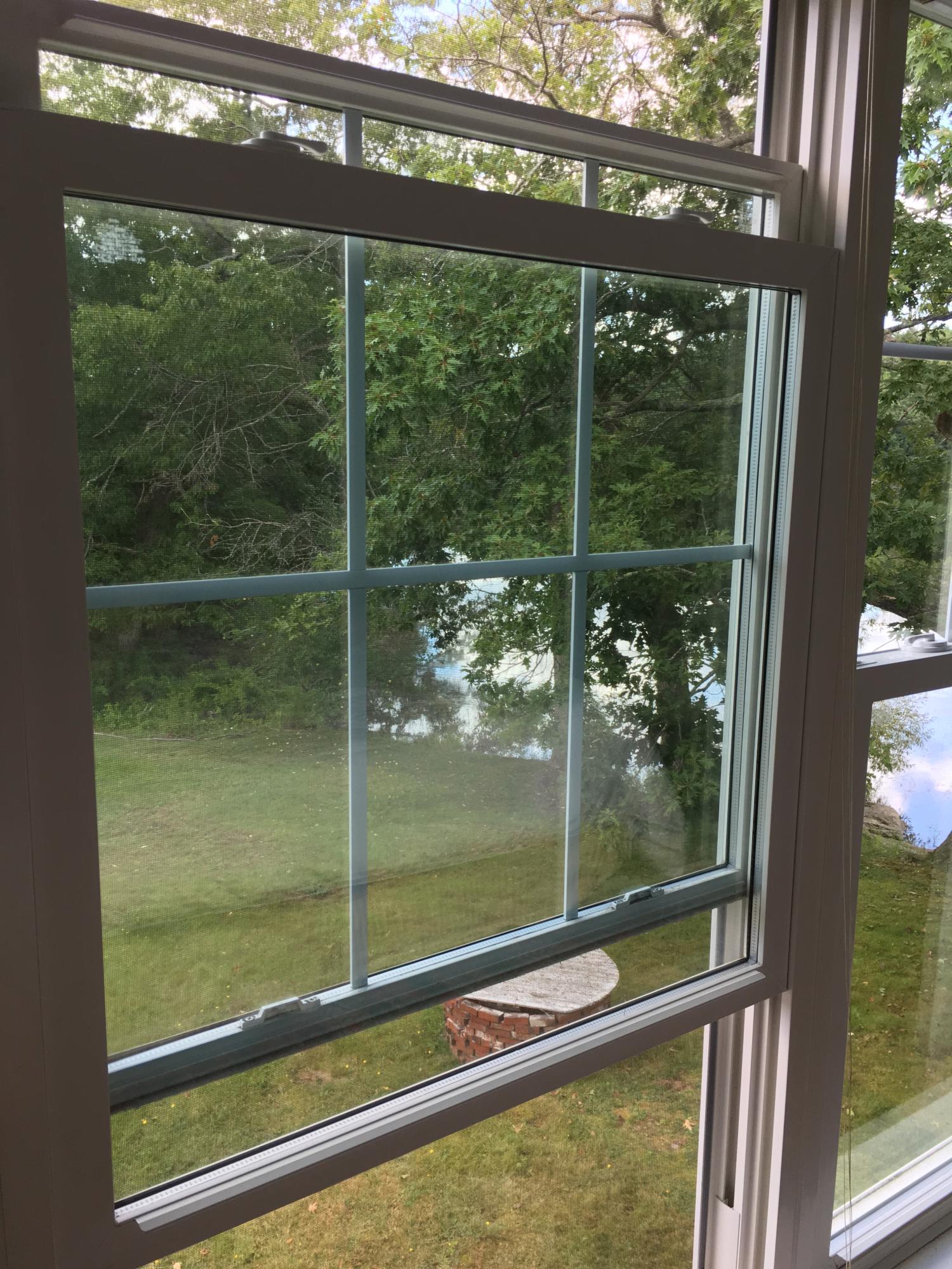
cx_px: 476
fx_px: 1063
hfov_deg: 48.2
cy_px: 634
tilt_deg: -9.9
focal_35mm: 29
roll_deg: -0.8
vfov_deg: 61.7
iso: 32
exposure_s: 1/100
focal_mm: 4.15
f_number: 2.2
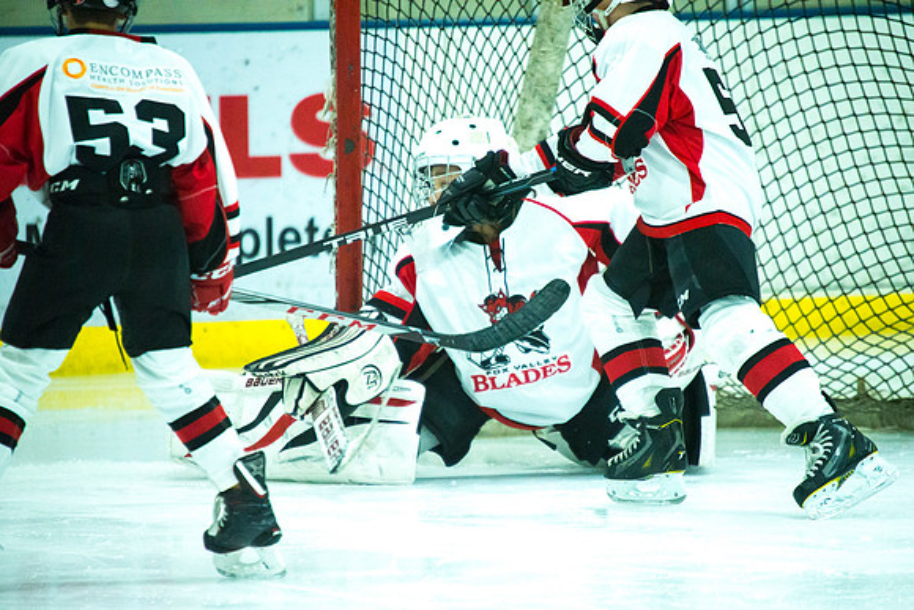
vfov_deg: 3.2
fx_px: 11069
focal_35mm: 436
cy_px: 333
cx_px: 498
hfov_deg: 4.7
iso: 6400
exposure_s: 1/640
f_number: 5.6
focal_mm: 400
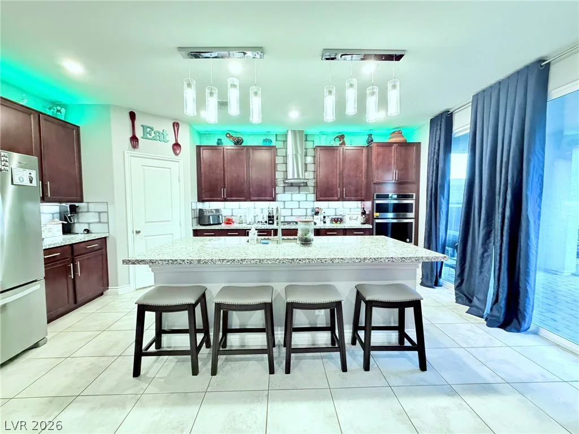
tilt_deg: -3.6
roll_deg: +1.1
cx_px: 290
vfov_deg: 85.6
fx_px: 234
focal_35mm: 14
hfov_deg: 102.1
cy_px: 217
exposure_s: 1/60
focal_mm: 2.22
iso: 1000
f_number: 2.2
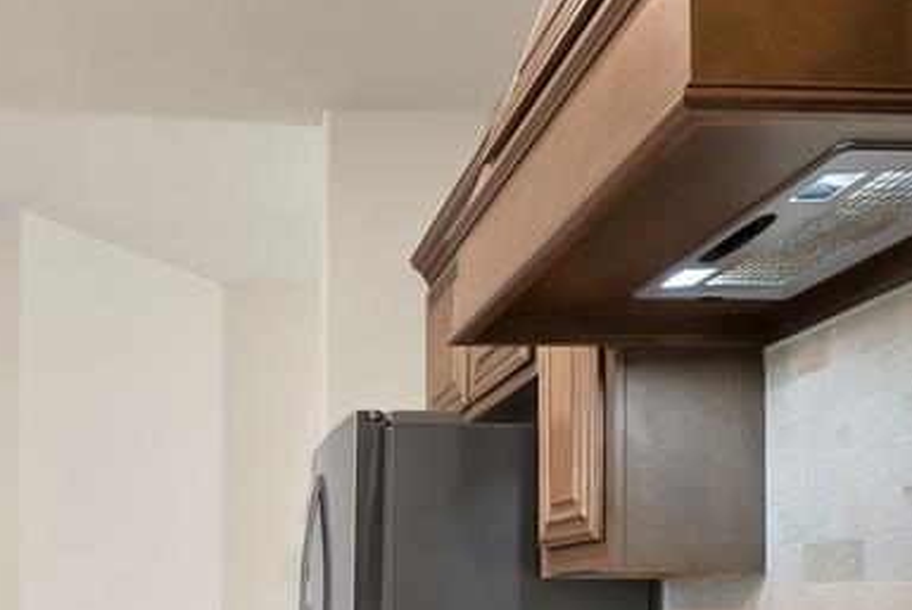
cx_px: 171
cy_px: 596
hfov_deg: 54.3
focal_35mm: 32
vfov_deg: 37.3
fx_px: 812
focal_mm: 12
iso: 640
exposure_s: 1/3
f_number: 9
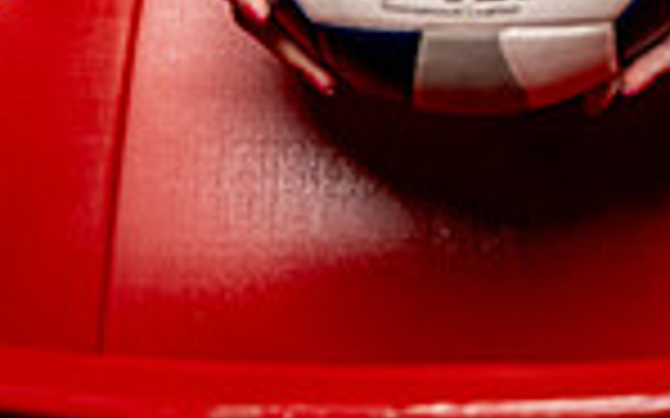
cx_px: 418
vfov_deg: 6.6
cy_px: -584
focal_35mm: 188
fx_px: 3432
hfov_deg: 11.1
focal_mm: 61
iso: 400
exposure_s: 1/250
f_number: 4
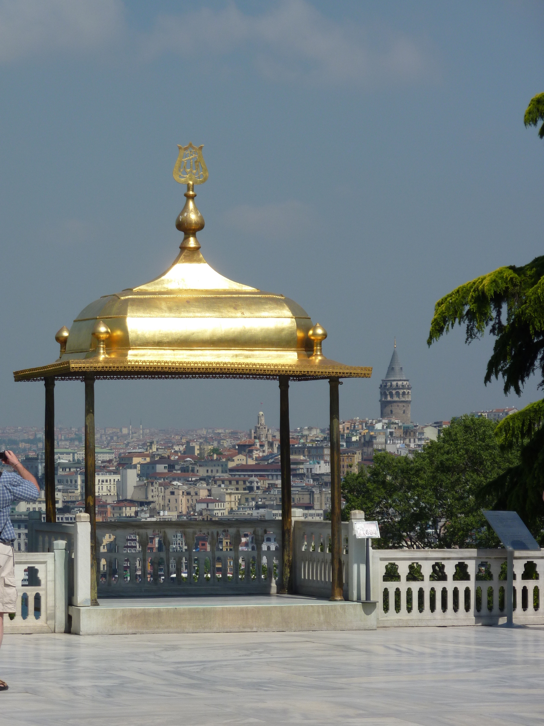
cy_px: 363
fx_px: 2871
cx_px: 272
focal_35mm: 137
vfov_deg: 14.4
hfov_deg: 10.8
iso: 80
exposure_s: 1/1000
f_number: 5.6
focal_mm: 22.5
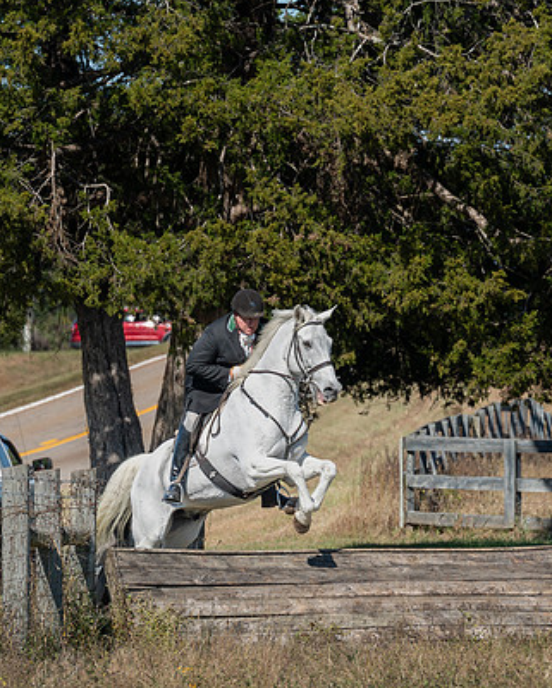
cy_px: 466
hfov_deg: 4.0
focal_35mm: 389
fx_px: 7929
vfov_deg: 5.0
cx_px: 387
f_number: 6.3
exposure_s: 1/500
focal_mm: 200
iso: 200
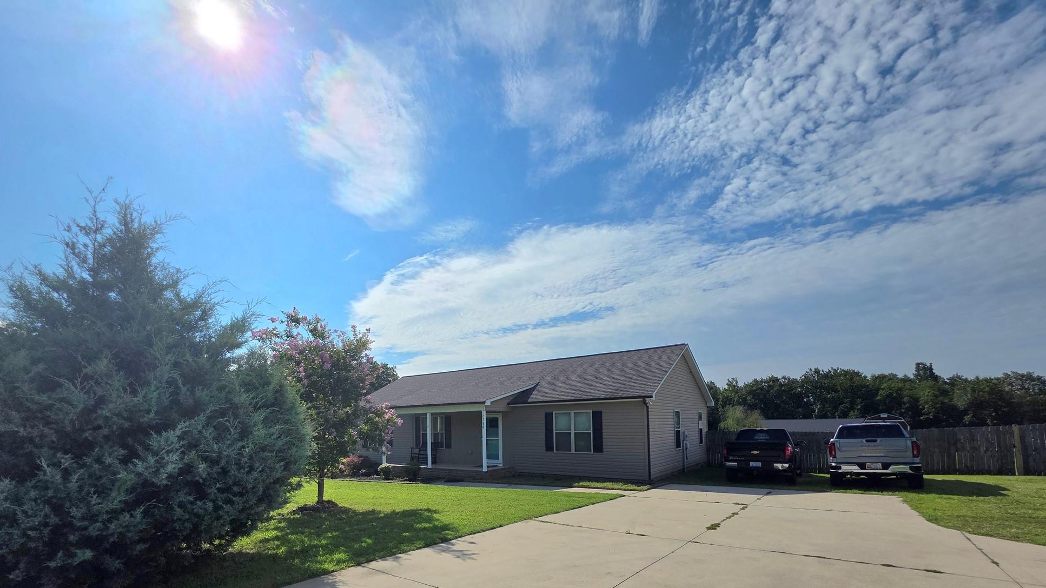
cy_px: 407
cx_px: 514
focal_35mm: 15
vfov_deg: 67.9
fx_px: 416
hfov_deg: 103.0
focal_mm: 2.2
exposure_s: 1/10000
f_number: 1.9
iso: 40
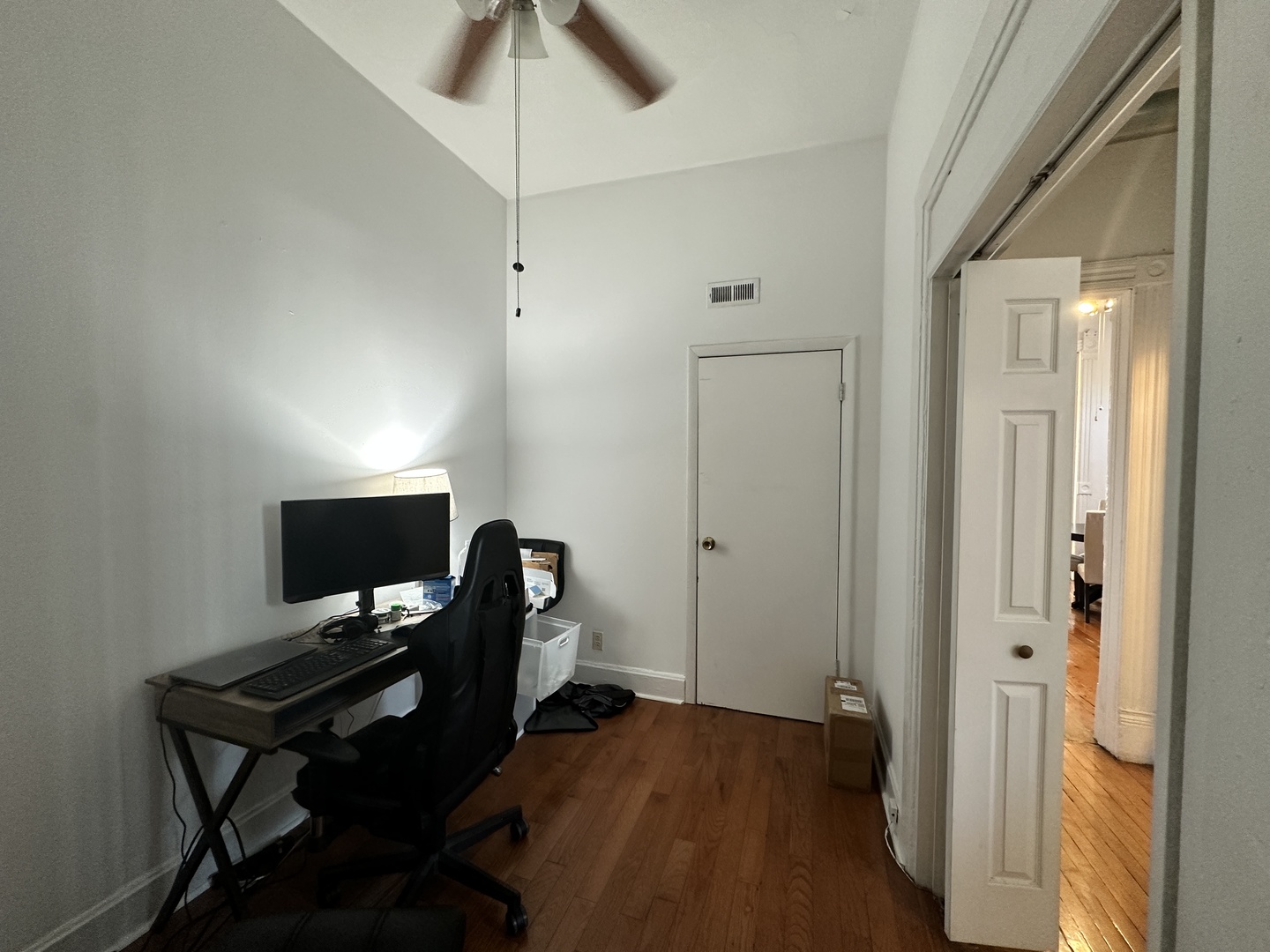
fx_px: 514
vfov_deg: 85.7
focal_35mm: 14
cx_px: 635
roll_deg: -0.5
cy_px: 476
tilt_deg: -2.6
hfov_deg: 102.1
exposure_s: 1/60
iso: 250
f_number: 2.2
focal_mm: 2.22
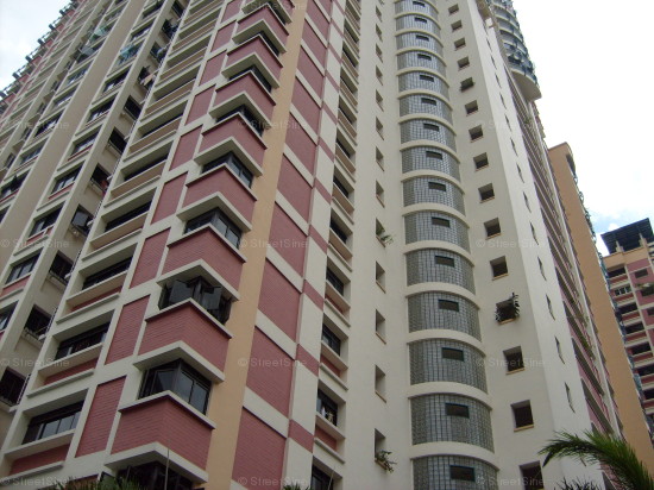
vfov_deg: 40.7
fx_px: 661
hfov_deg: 52.6
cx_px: 327
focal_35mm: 35
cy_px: 245
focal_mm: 5.8
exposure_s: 1/250
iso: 80
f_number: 7.1
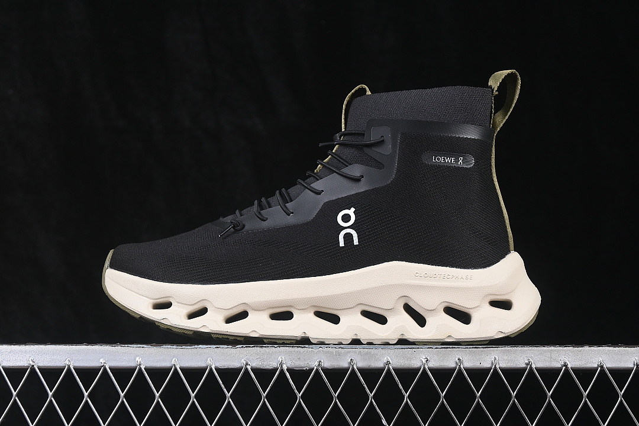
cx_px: 320
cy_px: 213
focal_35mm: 75
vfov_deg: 18.2
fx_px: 1331
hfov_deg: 27.0
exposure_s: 1/60
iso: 160
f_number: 6.3
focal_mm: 50
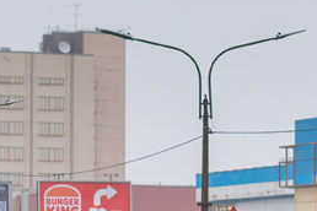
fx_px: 2562
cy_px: 177
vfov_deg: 4.7
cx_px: 404
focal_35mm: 291
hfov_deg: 7.0
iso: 400
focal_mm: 50
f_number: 5
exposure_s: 1/320
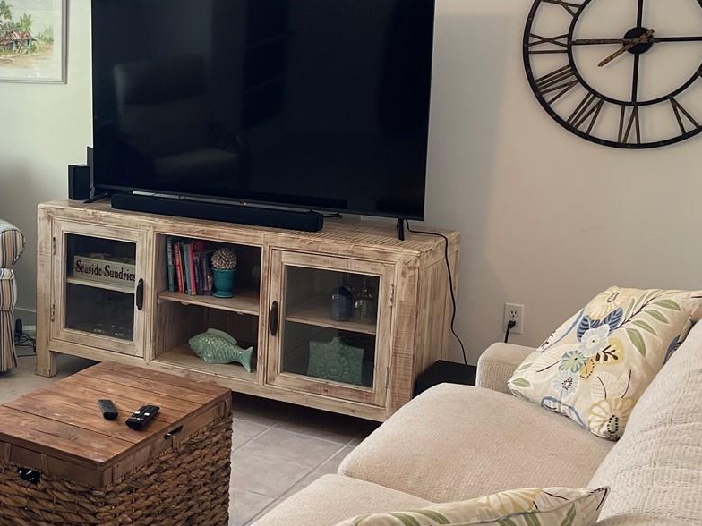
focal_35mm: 51
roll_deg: -2.3
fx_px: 1034
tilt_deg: -10.5
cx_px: 74
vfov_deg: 28.5
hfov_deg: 35.4
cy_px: 223
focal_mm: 5.1
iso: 80
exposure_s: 1/60
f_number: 1.6
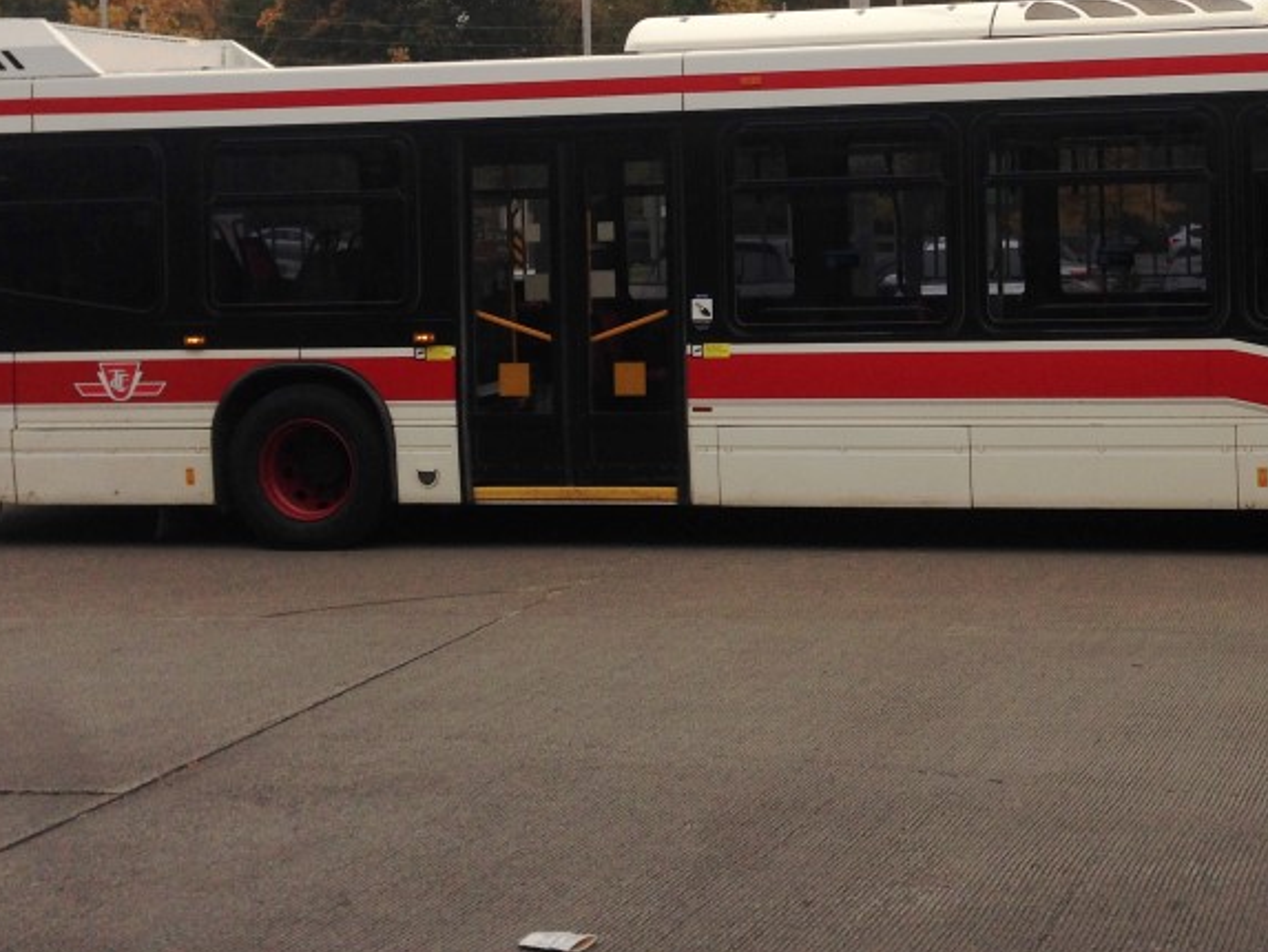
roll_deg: -0.6
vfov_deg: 24.6
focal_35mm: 59
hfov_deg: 32.2
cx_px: 929
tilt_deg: -2.0
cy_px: 275
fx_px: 2162
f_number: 2.4
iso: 64
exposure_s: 1/120
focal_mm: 4.12
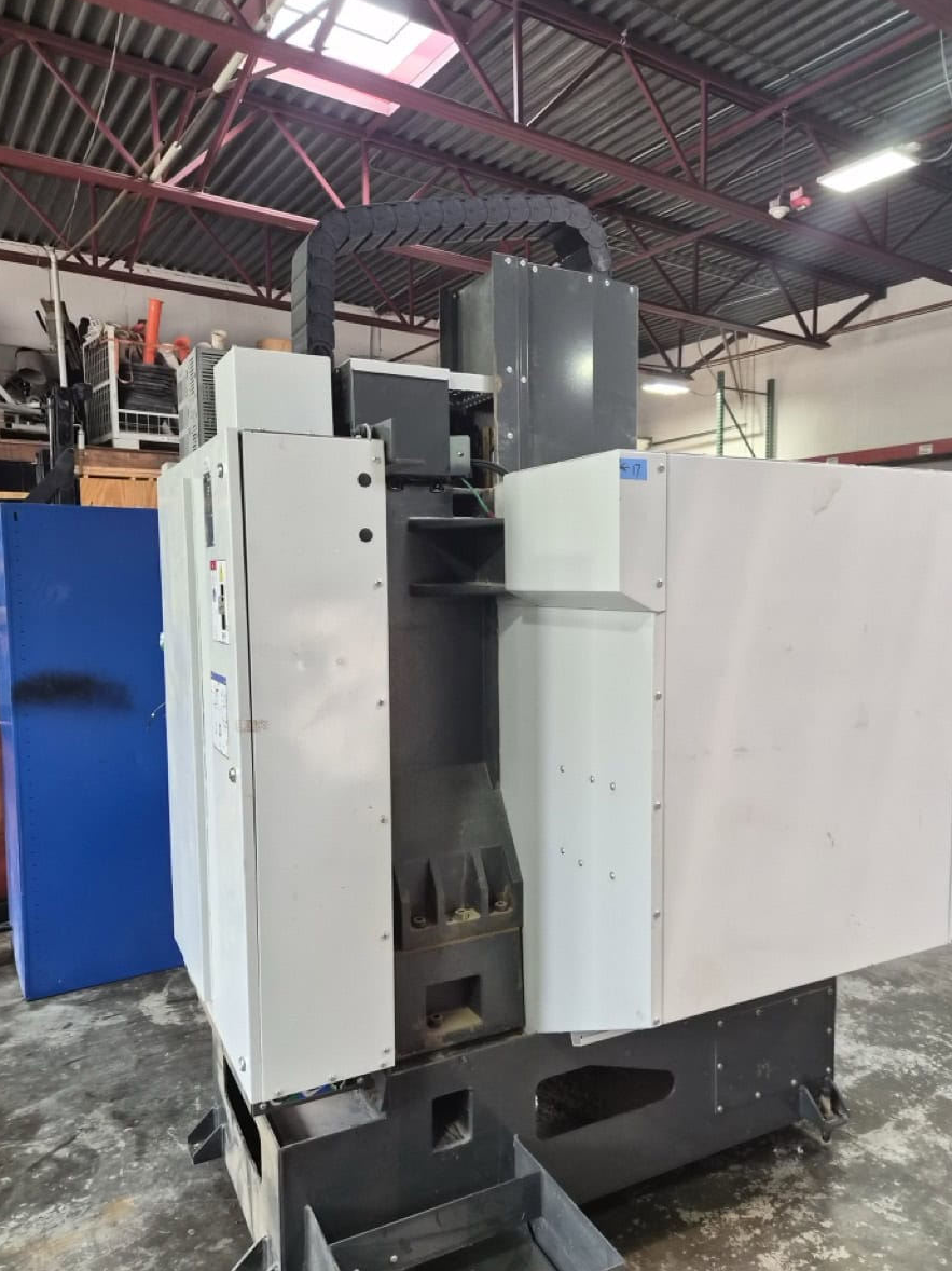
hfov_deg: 54.8
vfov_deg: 69.4
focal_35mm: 25
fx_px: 917
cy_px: 651
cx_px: 513
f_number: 1.8
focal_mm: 5.4
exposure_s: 1/120
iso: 200
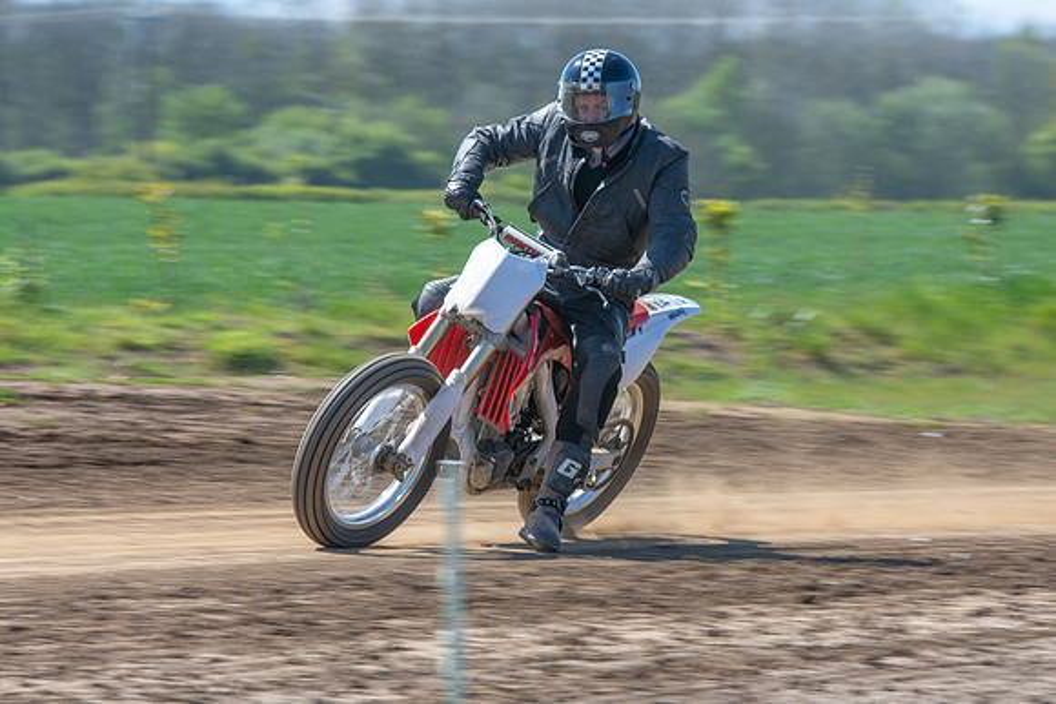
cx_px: 528
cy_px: 352
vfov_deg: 5.0
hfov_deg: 7.4
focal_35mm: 278
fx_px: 8142
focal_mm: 185
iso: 200
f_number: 8
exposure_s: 1/160
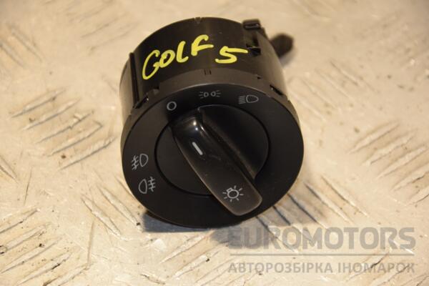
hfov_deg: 13.0
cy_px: 143
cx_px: 214
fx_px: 1877
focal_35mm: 158
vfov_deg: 8.7
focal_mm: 105
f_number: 5.6
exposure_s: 1/125
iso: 800
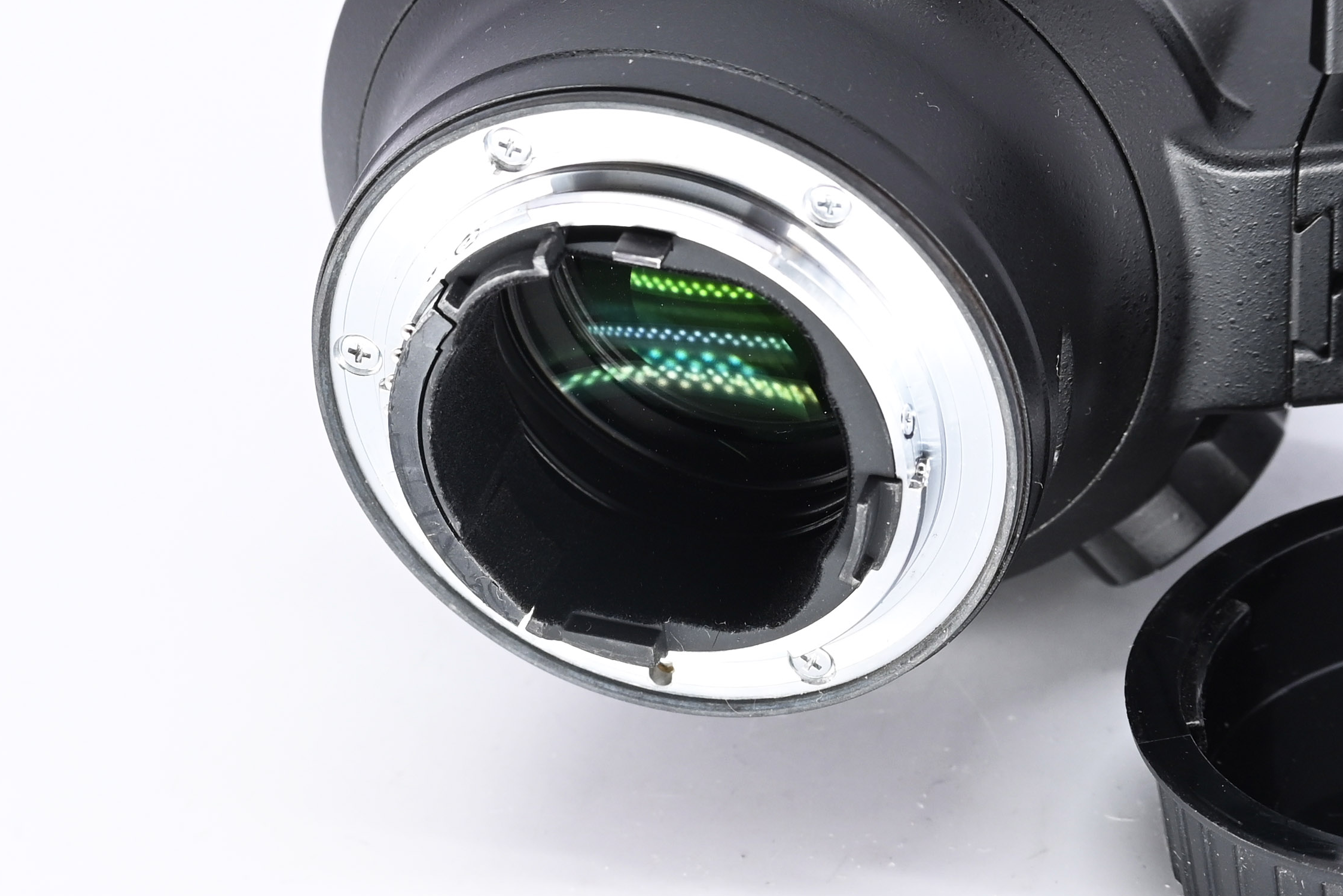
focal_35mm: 142
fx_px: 5297
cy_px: 502
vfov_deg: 9.7
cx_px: 681
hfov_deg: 14.4
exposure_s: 1/100
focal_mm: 54
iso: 500
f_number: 9
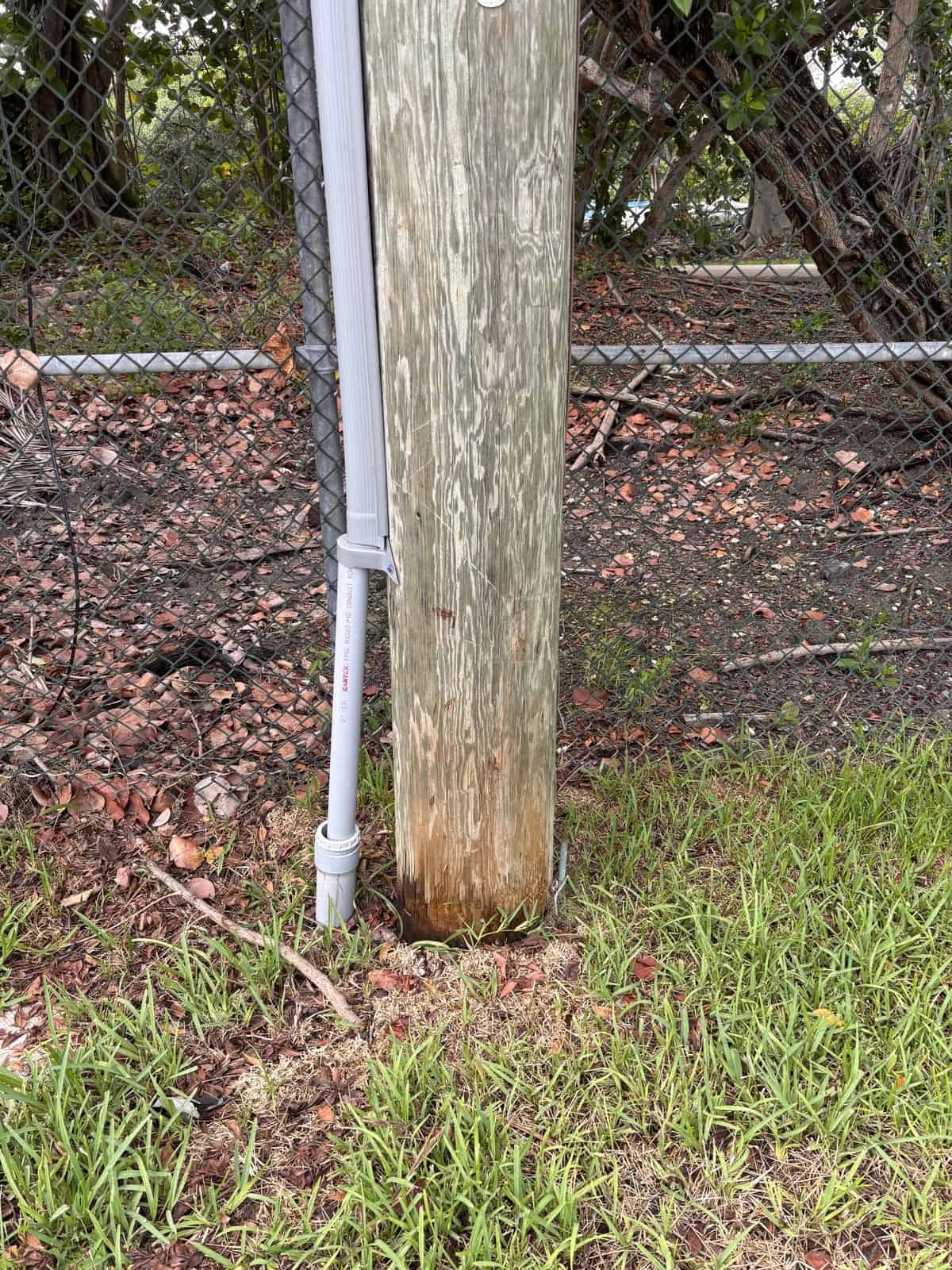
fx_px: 953
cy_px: 635
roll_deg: +1.7
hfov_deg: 53.1
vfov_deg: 67.3
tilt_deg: -24.0
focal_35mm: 26
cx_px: 476
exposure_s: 1/121
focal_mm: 5.96
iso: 50
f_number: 1.6
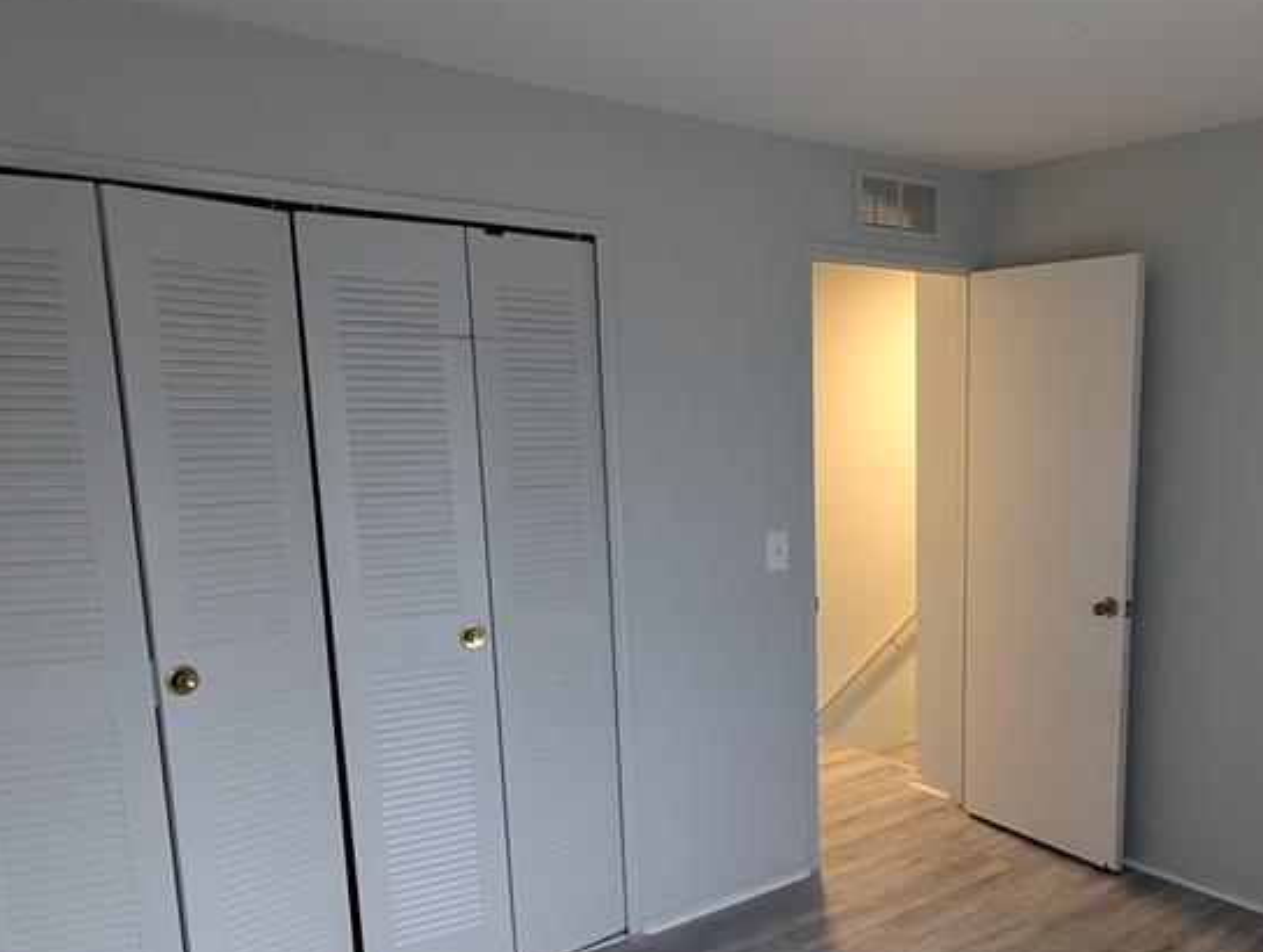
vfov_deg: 46.4
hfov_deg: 57.4
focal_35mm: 30
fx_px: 1097
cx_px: 917
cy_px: 615
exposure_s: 1/30
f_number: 2.2
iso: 253
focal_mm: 2.35
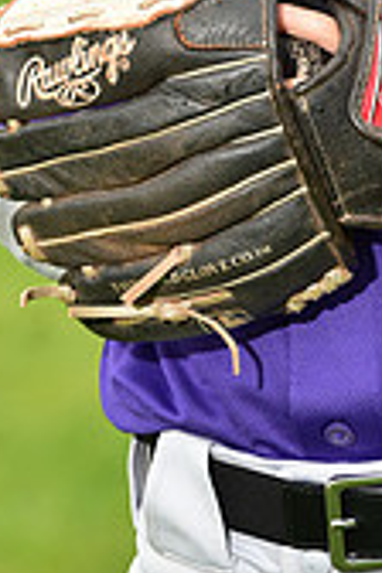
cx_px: 472
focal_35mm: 551
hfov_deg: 2.5
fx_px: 8769
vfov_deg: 3.7
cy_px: -232
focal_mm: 160
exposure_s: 1/250
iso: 400
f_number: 5.6
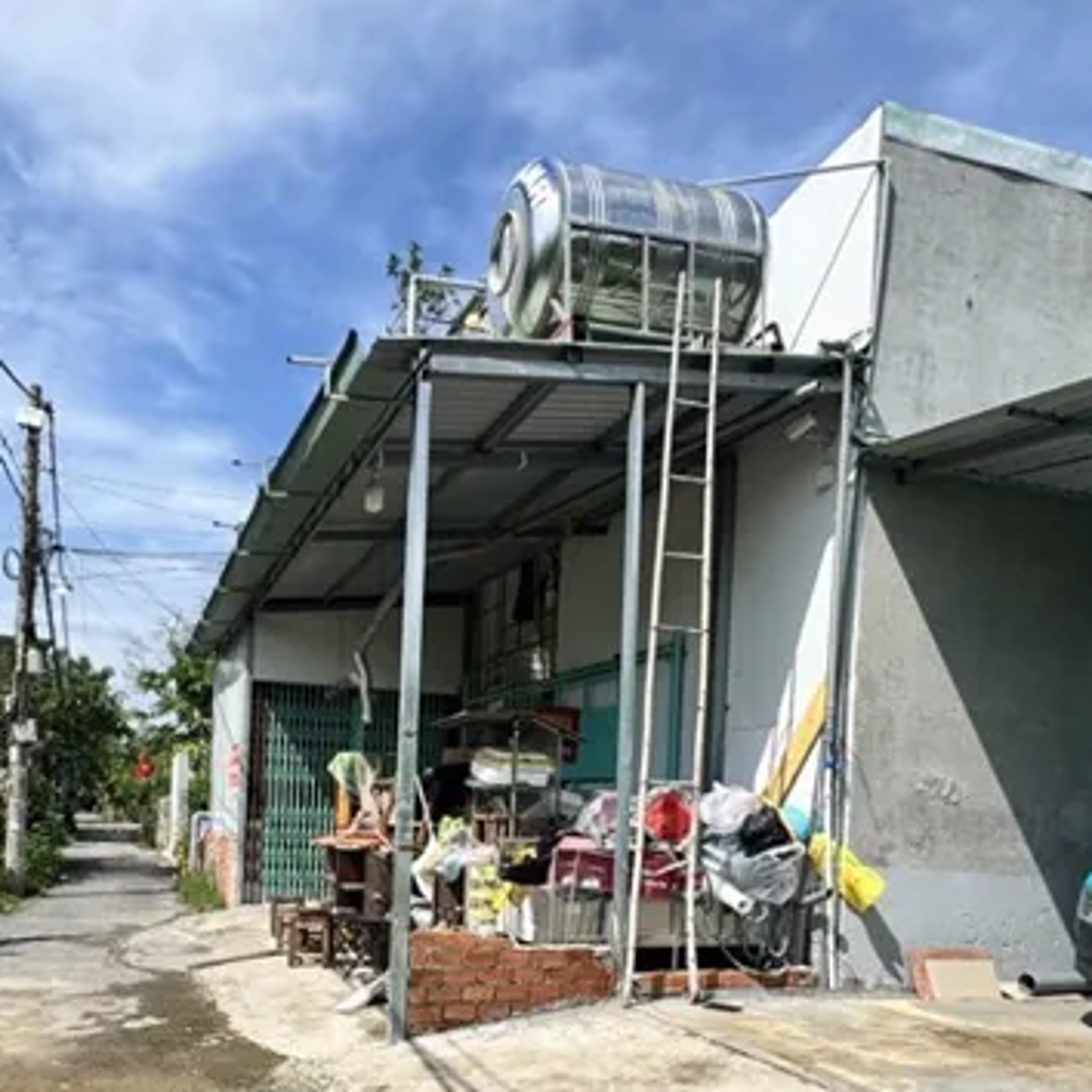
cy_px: 830
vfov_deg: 54.4
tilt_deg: +2.1
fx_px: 999
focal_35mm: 28
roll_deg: -0.6
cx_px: 410
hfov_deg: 56.6
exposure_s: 1/2208
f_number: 2.2
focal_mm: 2.22
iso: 50
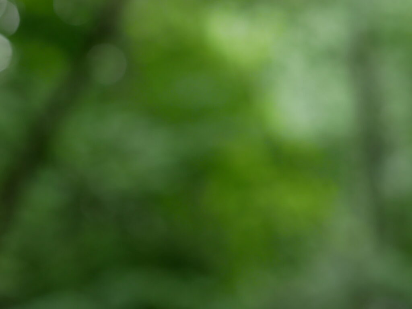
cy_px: 154
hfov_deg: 13.2
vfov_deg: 9.9
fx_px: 1786
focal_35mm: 150
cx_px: 206
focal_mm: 75
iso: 800
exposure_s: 1/200
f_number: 3.5
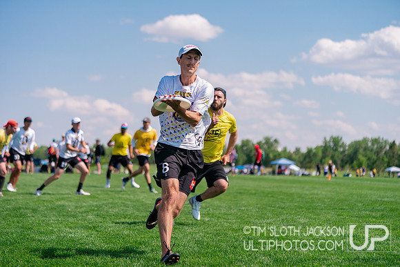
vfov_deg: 18.9
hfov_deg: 28.1
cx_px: 200
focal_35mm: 72
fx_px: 800
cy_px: 134
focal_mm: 72
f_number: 2.8
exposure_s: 1/12800
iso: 640
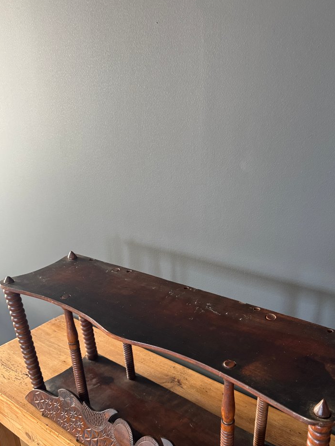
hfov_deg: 45.2
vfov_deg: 58.1
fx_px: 400
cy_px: 258
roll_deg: +0.2
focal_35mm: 31
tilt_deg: -22.4
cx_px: 199
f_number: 1.78
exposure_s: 1/60
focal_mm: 6.76
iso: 500
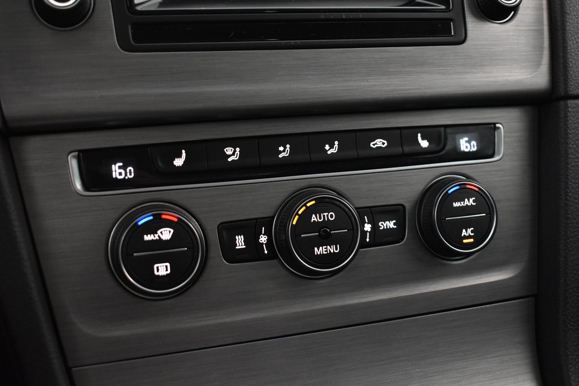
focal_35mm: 42
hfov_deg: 46.4
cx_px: 290
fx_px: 675
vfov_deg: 31.9
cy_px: 193
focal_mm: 28
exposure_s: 1/25
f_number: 4.2
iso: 3200
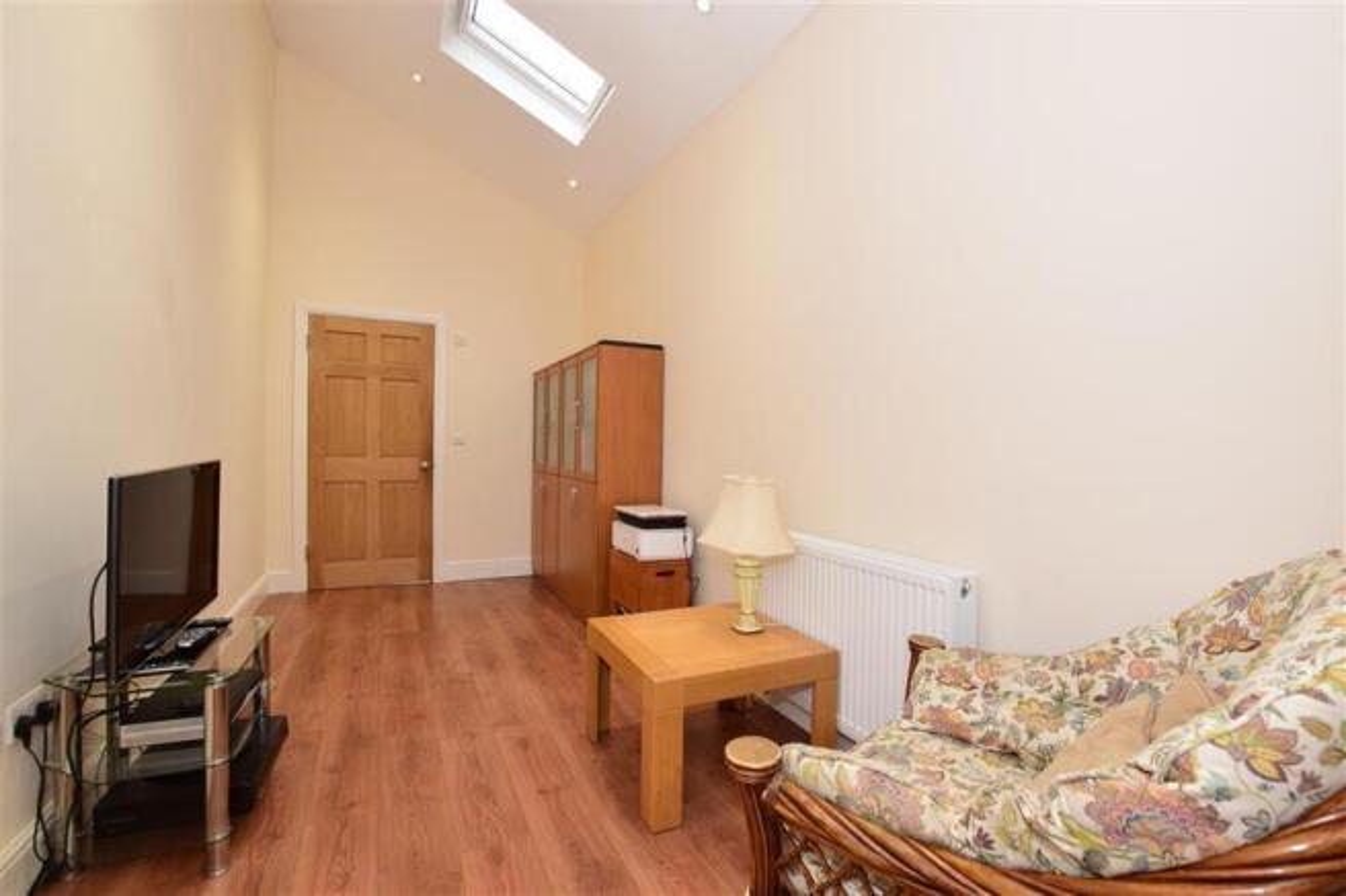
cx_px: 673
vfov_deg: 77.3
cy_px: 448
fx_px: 561
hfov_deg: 100.4
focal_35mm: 15
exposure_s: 1/25
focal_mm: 10
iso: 500
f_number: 13
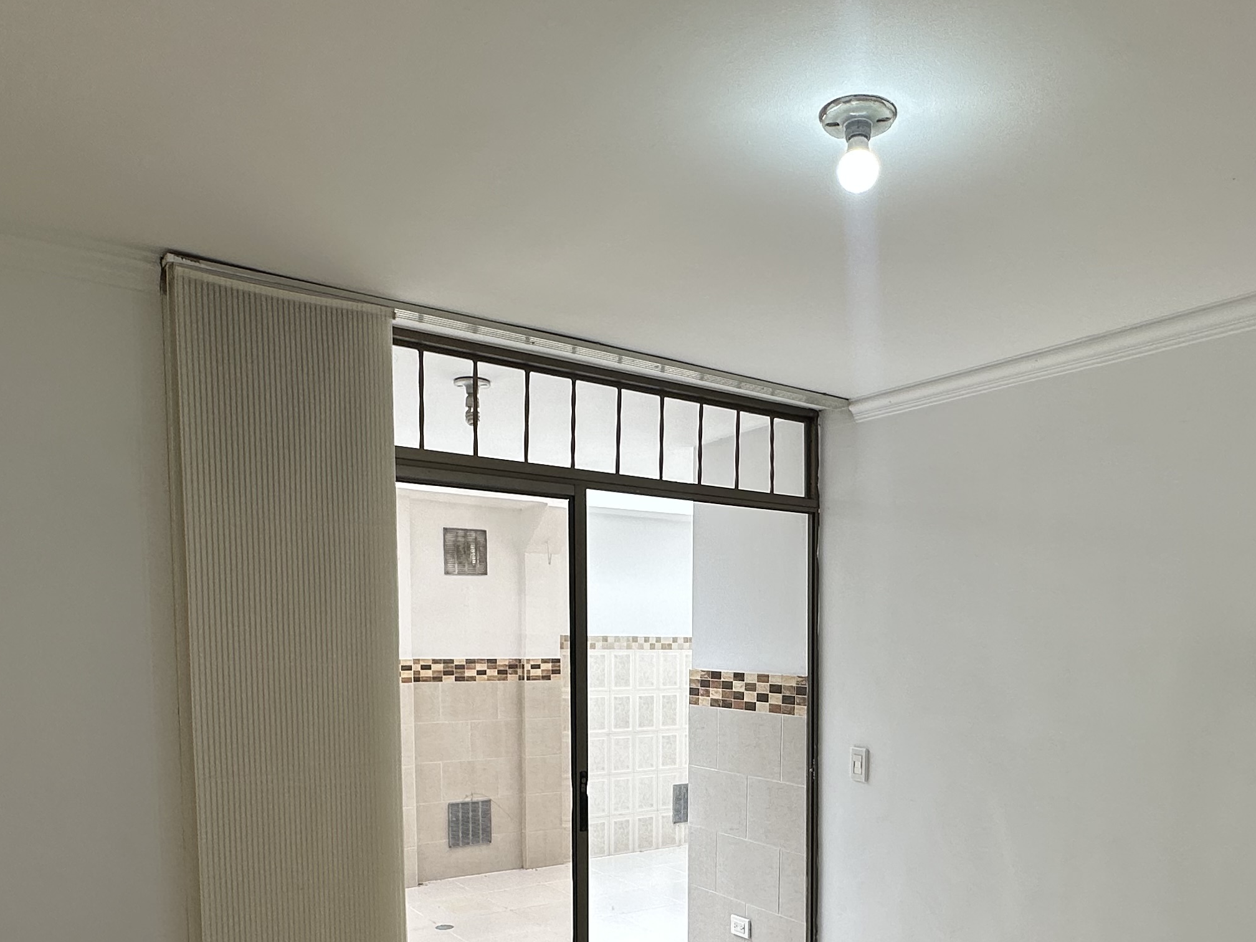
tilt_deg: -2.9
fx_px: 1016
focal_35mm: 28
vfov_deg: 47.5
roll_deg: -1.0
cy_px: 728
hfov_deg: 63.2
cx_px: 709
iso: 40
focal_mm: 2.22
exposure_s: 1/116
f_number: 2.2
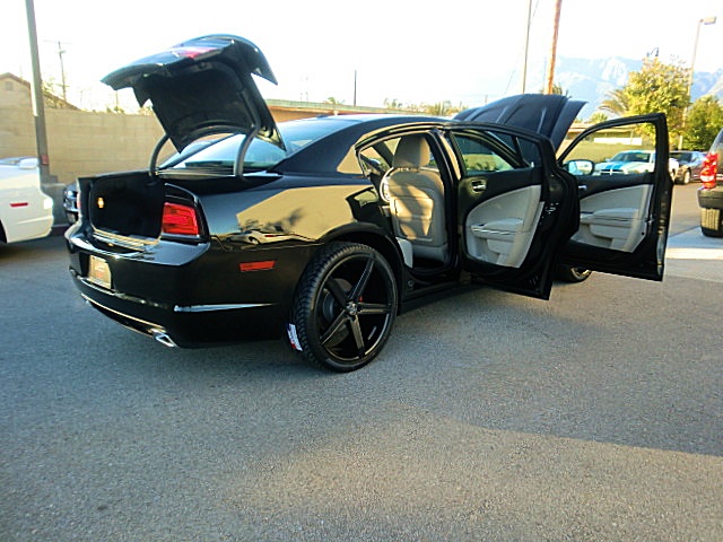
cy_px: 271
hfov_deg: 67.3
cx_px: 362
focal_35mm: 26
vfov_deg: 53.1
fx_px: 543
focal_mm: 4.65
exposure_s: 1/125
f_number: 2.6
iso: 64
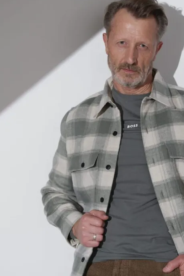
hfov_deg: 13.7
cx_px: 122
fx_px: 766
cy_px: 169
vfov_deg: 20.4
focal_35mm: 100
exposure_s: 1/160
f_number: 4.5
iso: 400
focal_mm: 64
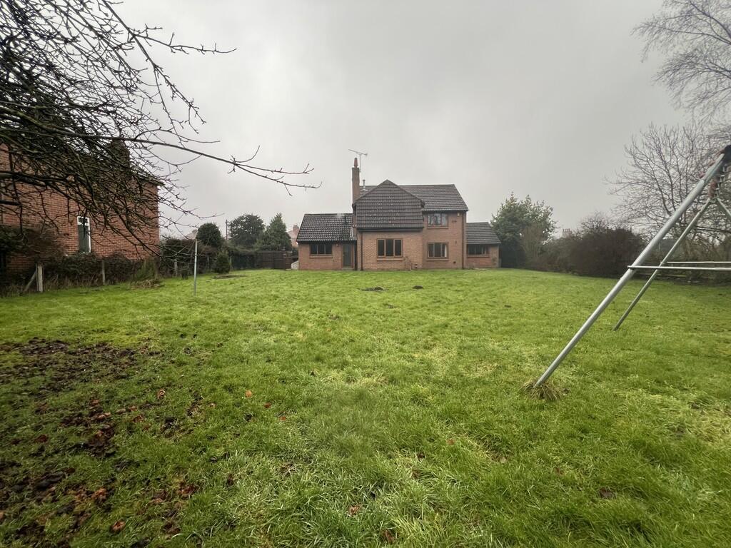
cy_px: 274
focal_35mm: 13
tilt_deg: -1.9
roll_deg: +0.4
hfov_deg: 106.2
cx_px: 366
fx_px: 275
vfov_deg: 89.9
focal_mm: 1.57
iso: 125
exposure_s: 1/99
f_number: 1.8
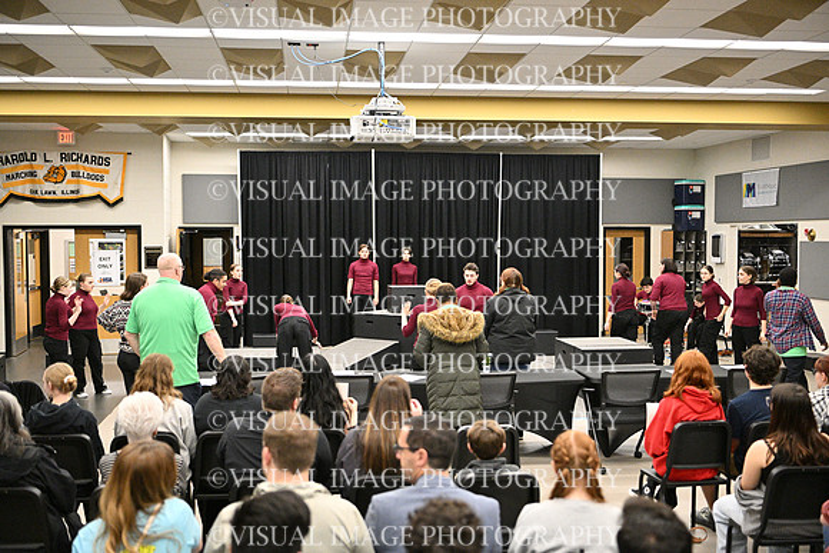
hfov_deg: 50.7
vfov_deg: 35.1
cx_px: 414
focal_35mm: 38
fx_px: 875
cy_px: 276
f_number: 2
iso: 6400
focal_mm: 38
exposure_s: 1/800
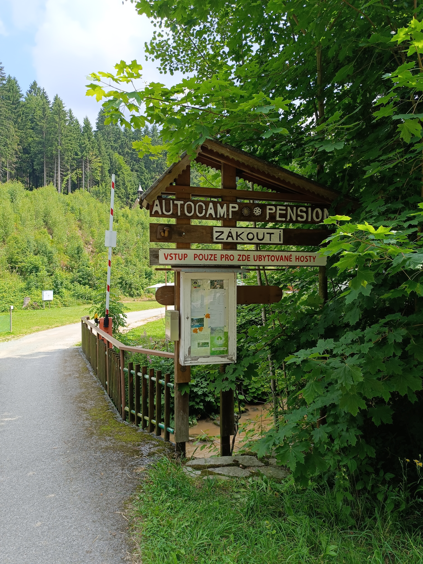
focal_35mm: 24
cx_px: 212
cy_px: 282
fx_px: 391
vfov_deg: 71.6
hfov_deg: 56.8
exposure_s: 1/205
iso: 50
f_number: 1.65
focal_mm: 6.14
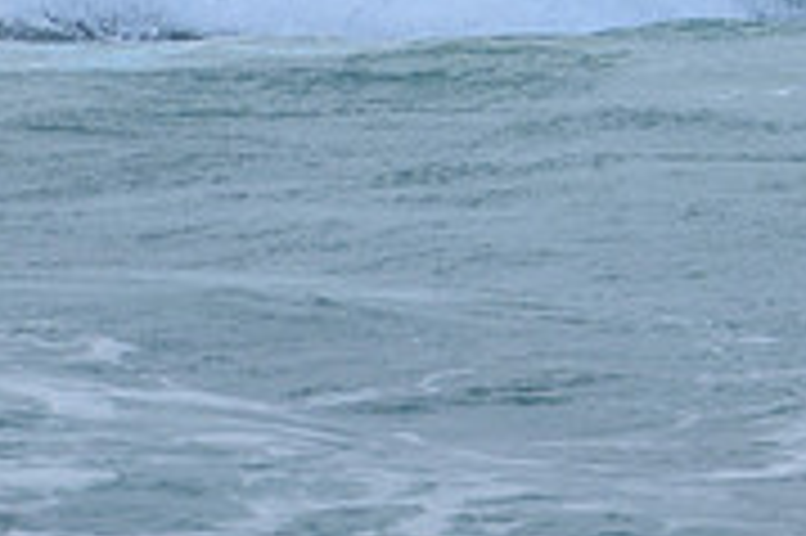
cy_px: -452
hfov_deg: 1.2
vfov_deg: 0.8
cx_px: 1065
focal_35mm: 1788
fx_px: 39994
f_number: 7.1
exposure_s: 1/2000
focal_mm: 400
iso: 500
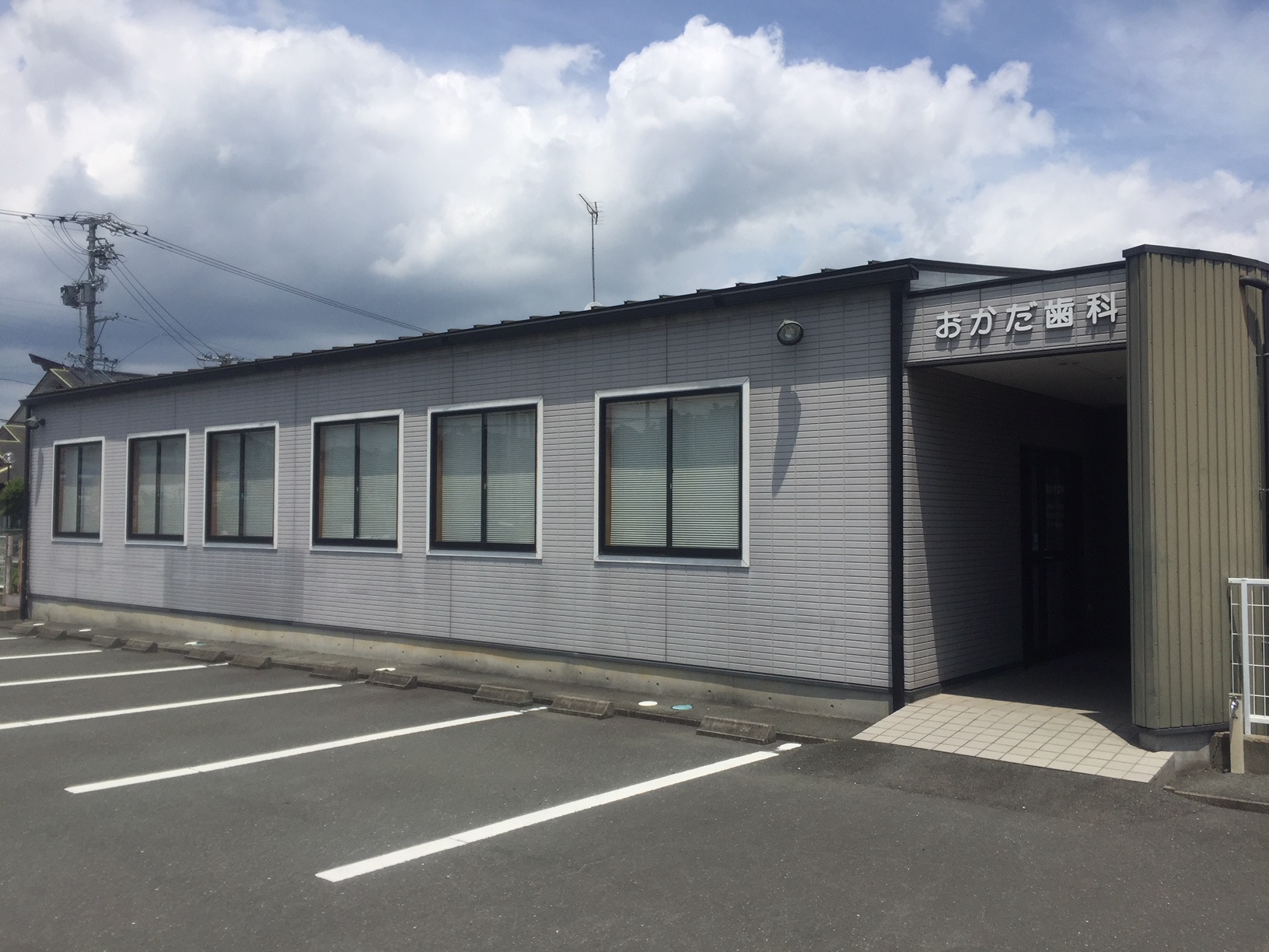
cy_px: 476
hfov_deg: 61.7
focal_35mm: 29
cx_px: 634
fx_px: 1063
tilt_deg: +1.7
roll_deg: -2.1
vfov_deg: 48.2
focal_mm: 4.15
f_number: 2.2
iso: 32
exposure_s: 1/4405
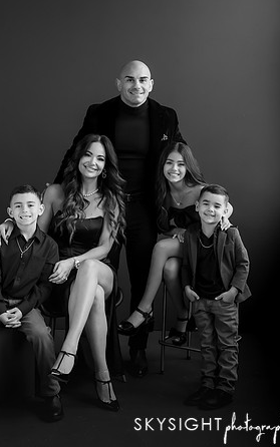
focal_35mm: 62
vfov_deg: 33.0
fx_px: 756
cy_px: 213
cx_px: 125
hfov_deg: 21.0
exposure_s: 1/250
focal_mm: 35
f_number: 4.5
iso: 1600
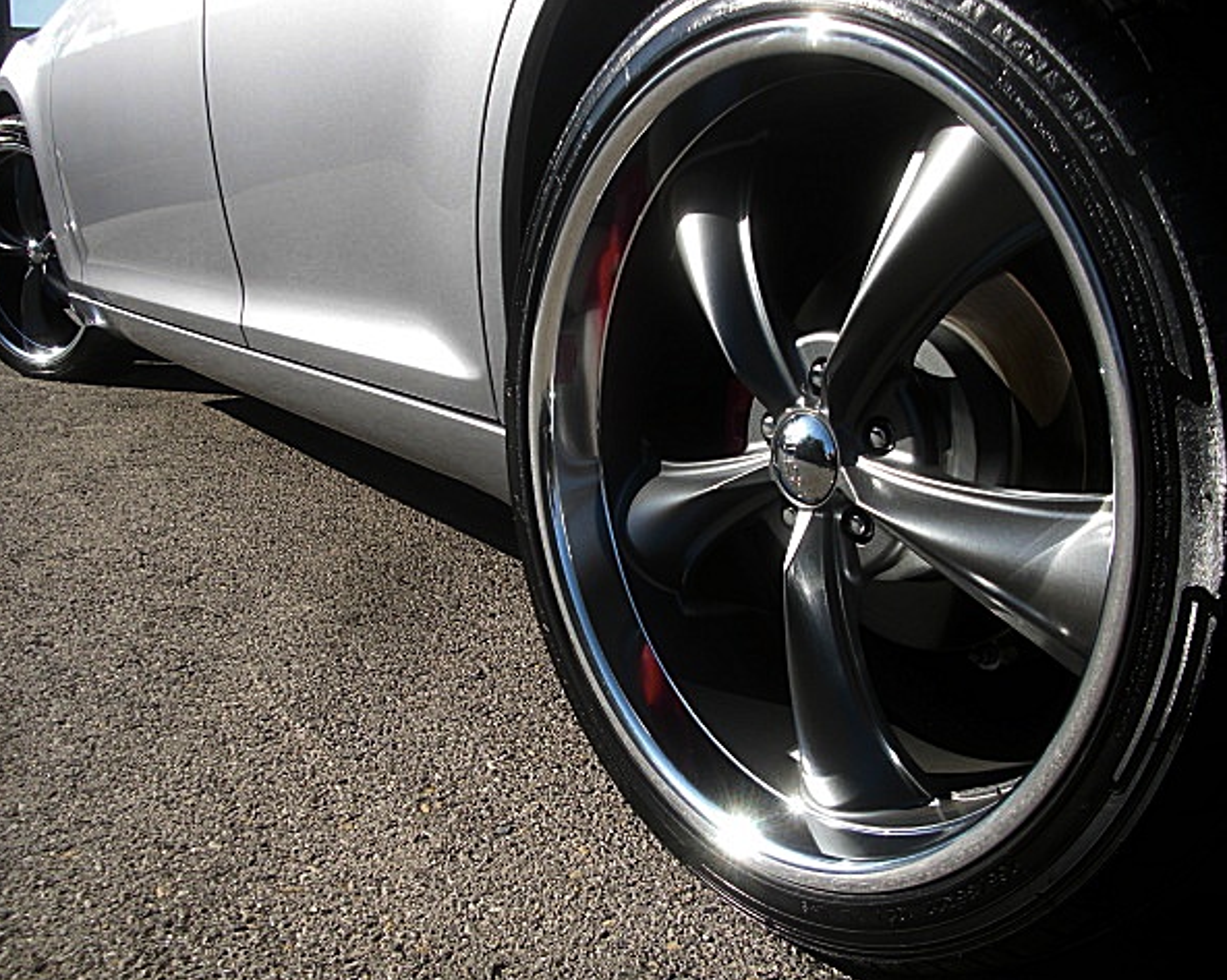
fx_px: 1379
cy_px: 489
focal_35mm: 38
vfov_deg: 39.1
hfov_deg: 47.9
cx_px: 568
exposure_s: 1/500
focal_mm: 6.3
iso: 50
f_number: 2.8
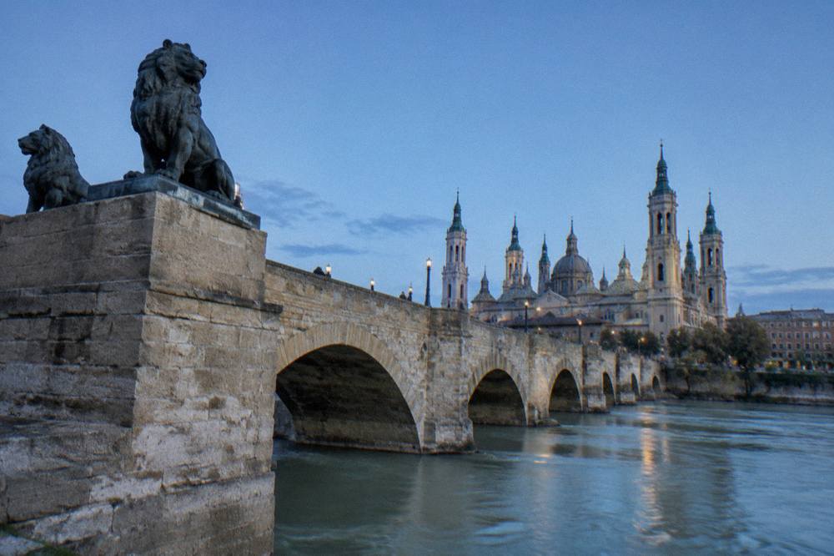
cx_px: 417
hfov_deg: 54.5
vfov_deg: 37.8
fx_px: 811
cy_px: 278
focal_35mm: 35
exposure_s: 1/50
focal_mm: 35
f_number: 9
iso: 2000
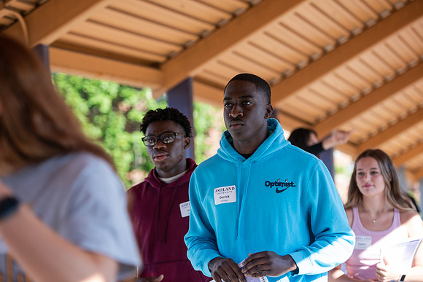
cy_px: 141
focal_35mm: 100
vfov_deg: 13.7
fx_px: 1175
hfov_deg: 20.4
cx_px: 212
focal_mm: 100
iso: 100
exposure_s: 1/250
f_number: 3.2
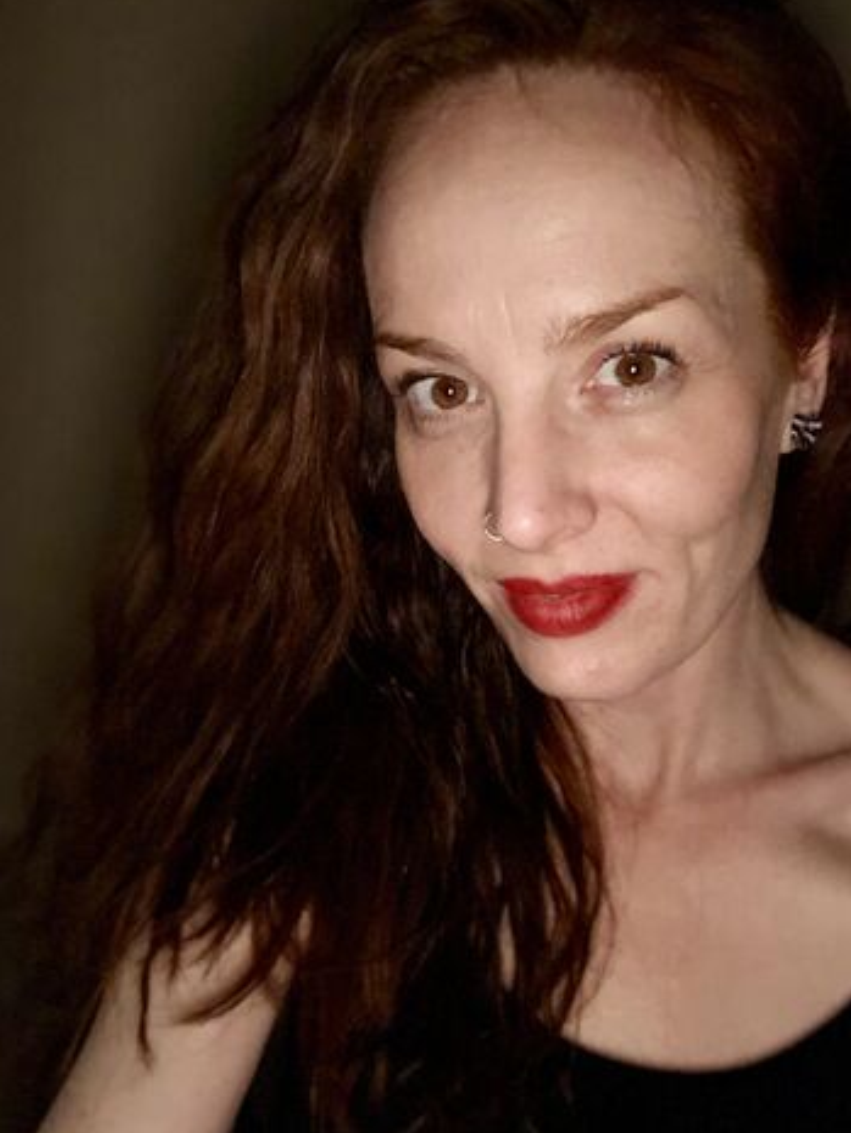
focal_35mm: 33
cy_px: 569
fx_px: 1081
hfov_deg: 43.0
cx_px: 436
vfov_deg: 55.3
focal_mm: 2.87
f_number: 2.2
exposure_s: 1/16
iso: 500
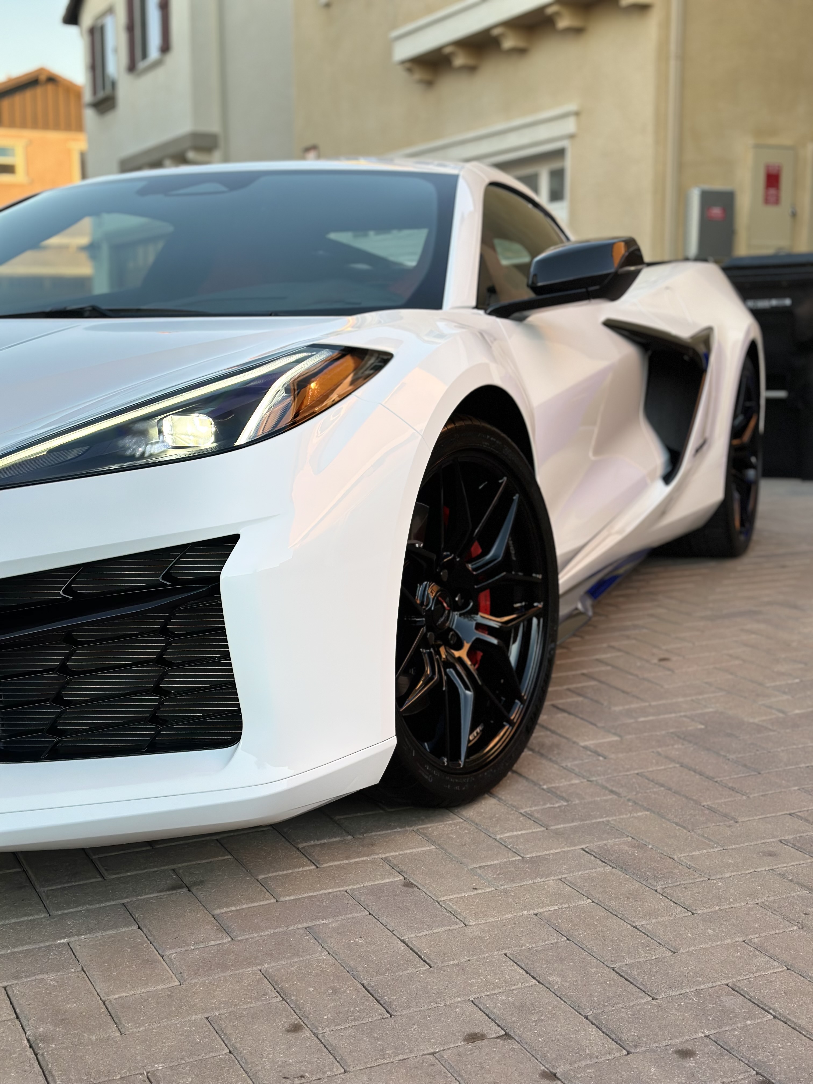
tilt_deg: -7.8
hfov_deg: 30.3
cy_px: 542
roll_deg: -0.6
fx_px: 1503
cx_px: 406
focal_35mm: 48
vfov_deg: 39.7
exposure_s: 1/300
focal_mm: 6.86
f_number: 1.78
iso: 100
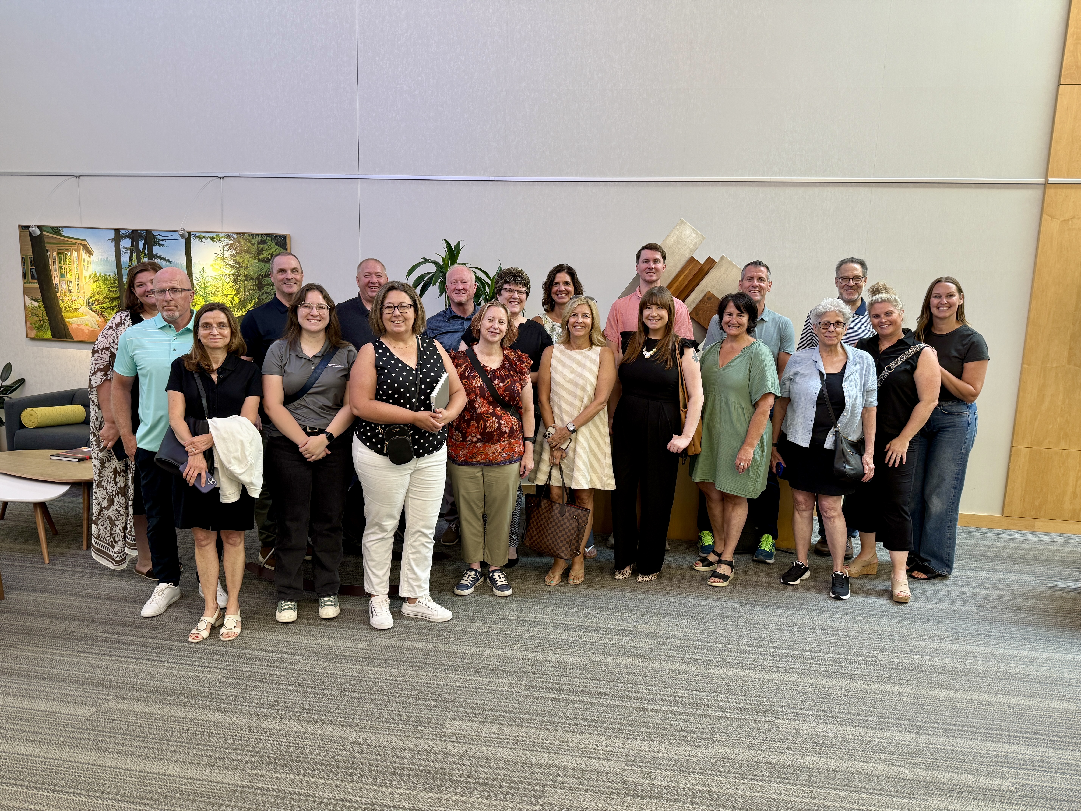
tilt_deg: -7.4
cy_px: 406
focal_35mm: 24
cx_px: 540
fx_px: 749
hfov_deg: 71.6
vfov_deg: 56.8
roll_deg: -0.5
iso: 125
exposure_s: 1/100
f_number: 1.78
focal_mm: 6.76
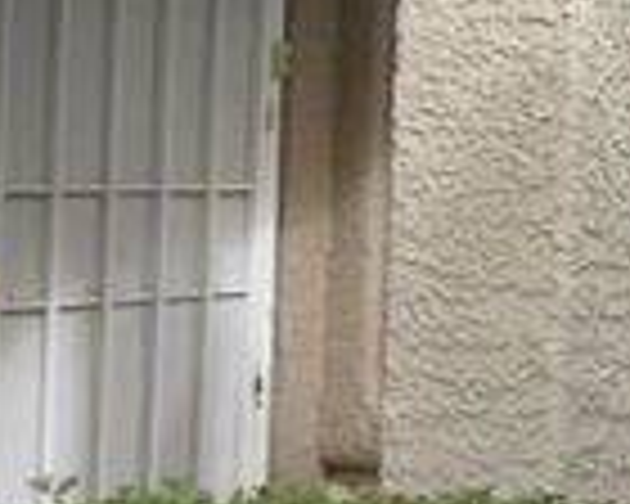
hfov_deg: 14.0
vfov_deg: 11.7
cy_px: 218
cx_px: 819
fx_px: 2461
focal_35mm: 132
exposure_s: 1/400
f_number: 4
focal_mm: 7.9
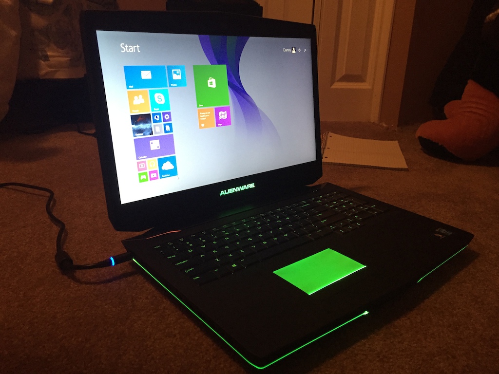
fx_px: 418
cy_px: 187
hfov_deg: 61.7
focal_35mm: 29
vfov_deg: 48.2
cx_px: 250
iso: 250
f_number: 2.2
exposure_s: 1/24
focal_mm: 4.15
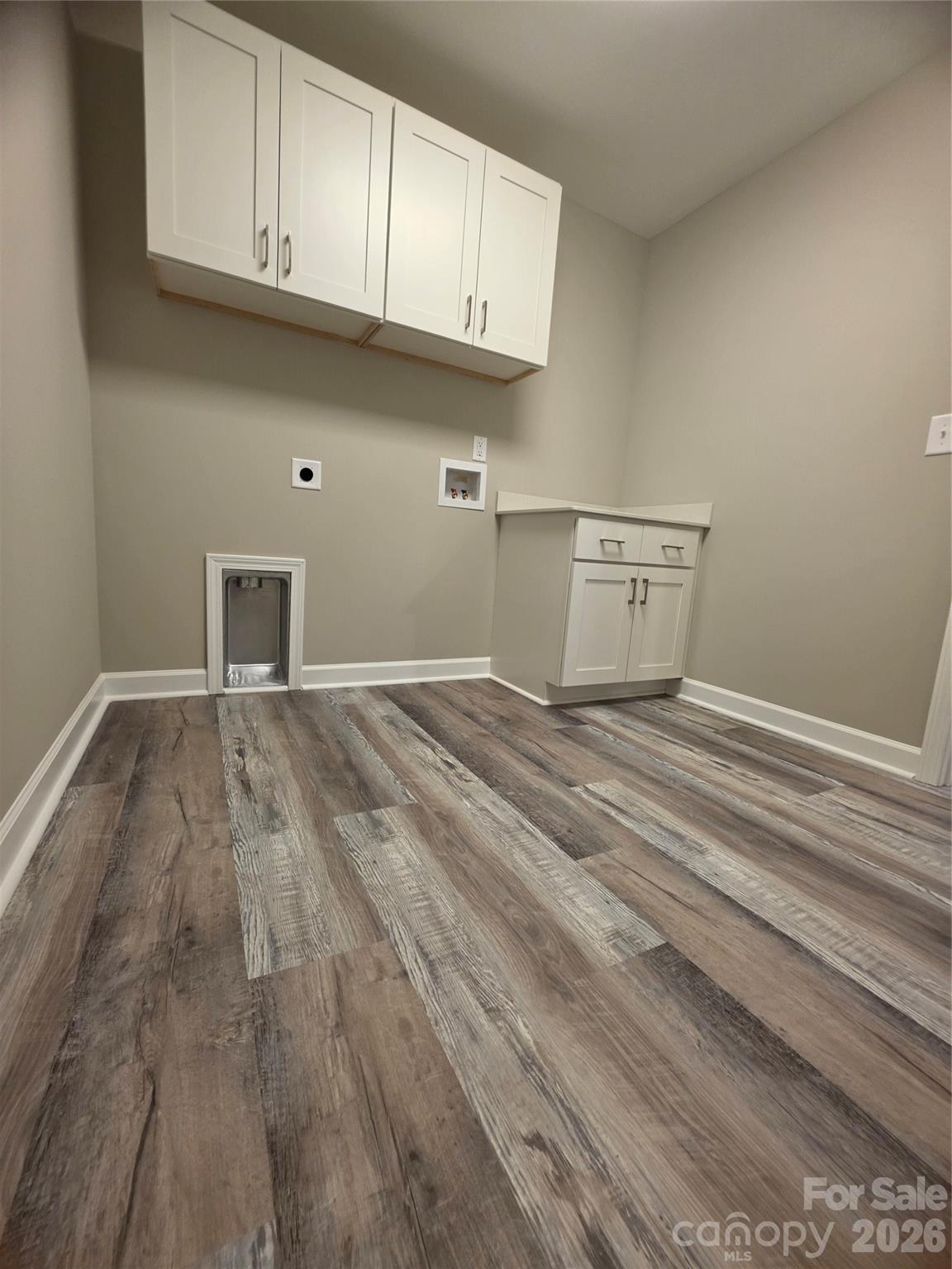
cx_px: 476
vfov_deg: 106.2
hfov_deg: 89.9
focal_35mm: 13
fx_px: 477
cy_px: 634
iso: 160
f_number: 1.9
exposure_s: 1/120
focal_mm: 2.2
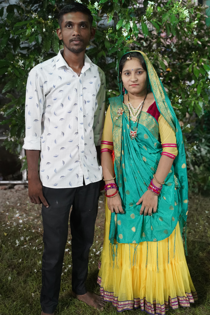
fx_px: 359
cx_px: 105
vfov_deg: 47.4
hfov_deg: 32.6
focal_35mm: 41
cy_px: 158
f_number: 2.8
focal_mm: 41
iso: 6400
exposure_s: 1/125
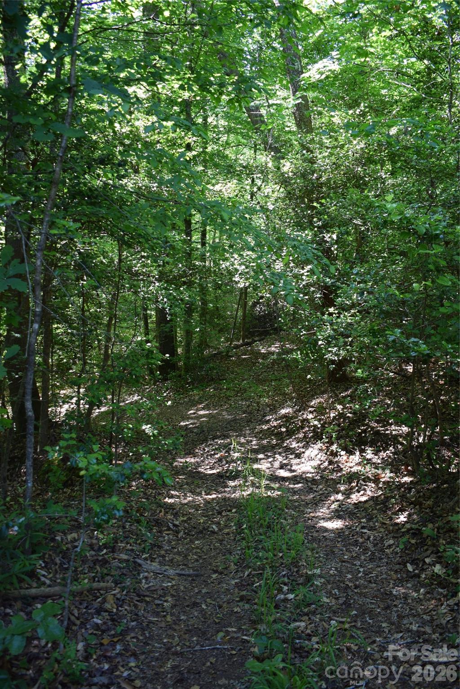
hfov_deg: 41.7
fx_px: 604
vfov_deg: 59.5
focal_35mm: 32
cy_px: 344
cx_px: 230
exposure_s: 1/80
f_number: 4.5
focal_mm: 21
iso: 400
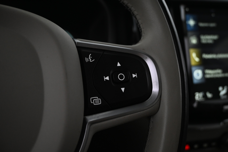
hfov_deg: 63.2
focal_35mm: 29
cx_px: 114
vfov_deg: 44.6
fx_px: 185
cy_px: 76
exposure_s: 1/30
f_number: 3.8
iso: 1600
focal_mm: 19.5
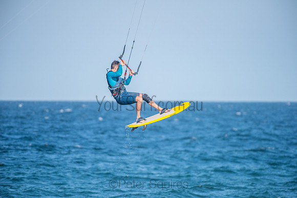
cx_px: 148
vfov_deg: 2.8
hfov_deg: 4.1
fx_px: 4126
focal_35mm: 500
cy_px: 99
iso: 560
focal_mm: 500
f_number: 5.6
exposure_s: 1/4000
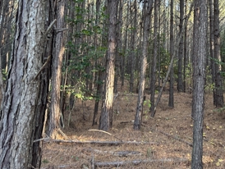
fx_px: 228
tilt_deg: +7.9
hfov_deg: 51.9
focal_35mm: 35
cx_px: 144
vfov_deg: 40.2
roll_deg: -3.2
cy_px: 56
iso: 250
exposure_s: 1/67
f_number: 1.78
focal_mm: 6.86
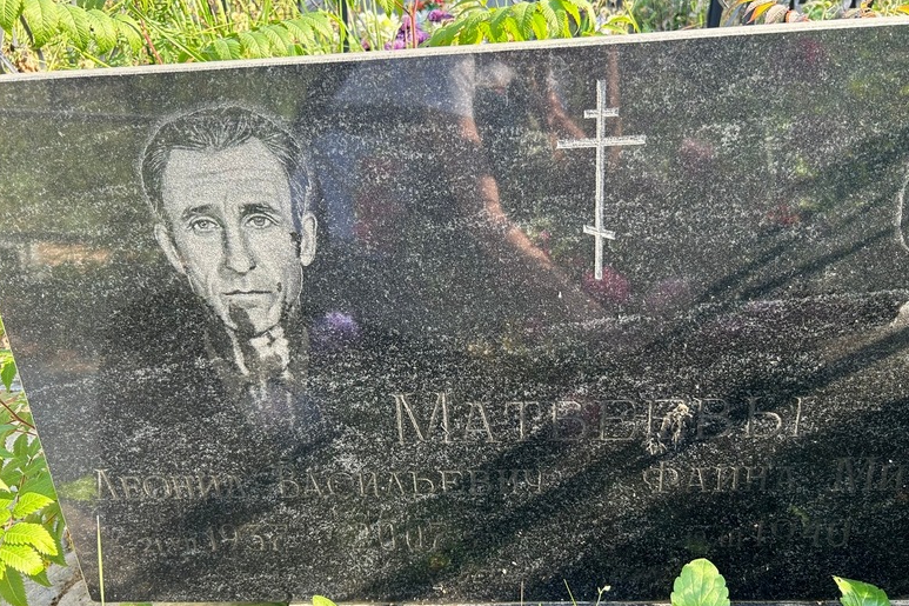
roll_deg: +0.5
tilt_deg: -25.8
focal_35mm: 28
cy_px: 307
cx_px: 457
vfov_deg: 46.4
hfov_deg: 65.5
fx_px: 707
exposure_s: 1/275
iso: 40
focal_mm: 5.7
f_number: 1.5
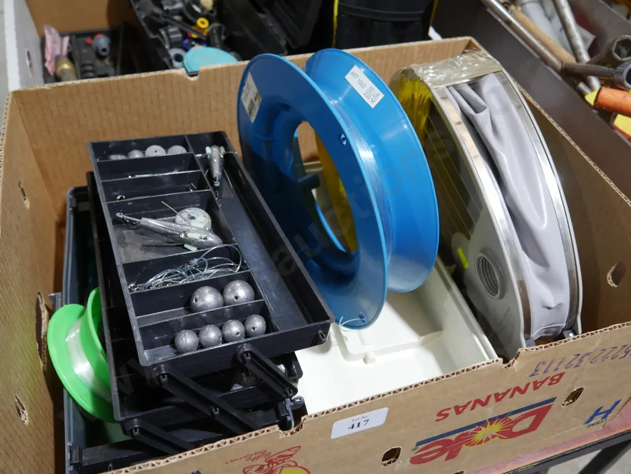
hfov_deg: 56.8
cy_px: 237
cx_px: 316
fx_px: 584
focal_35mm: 32
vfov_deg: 44.2
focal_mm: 16
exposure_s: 1/60
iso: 500
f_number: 3.6
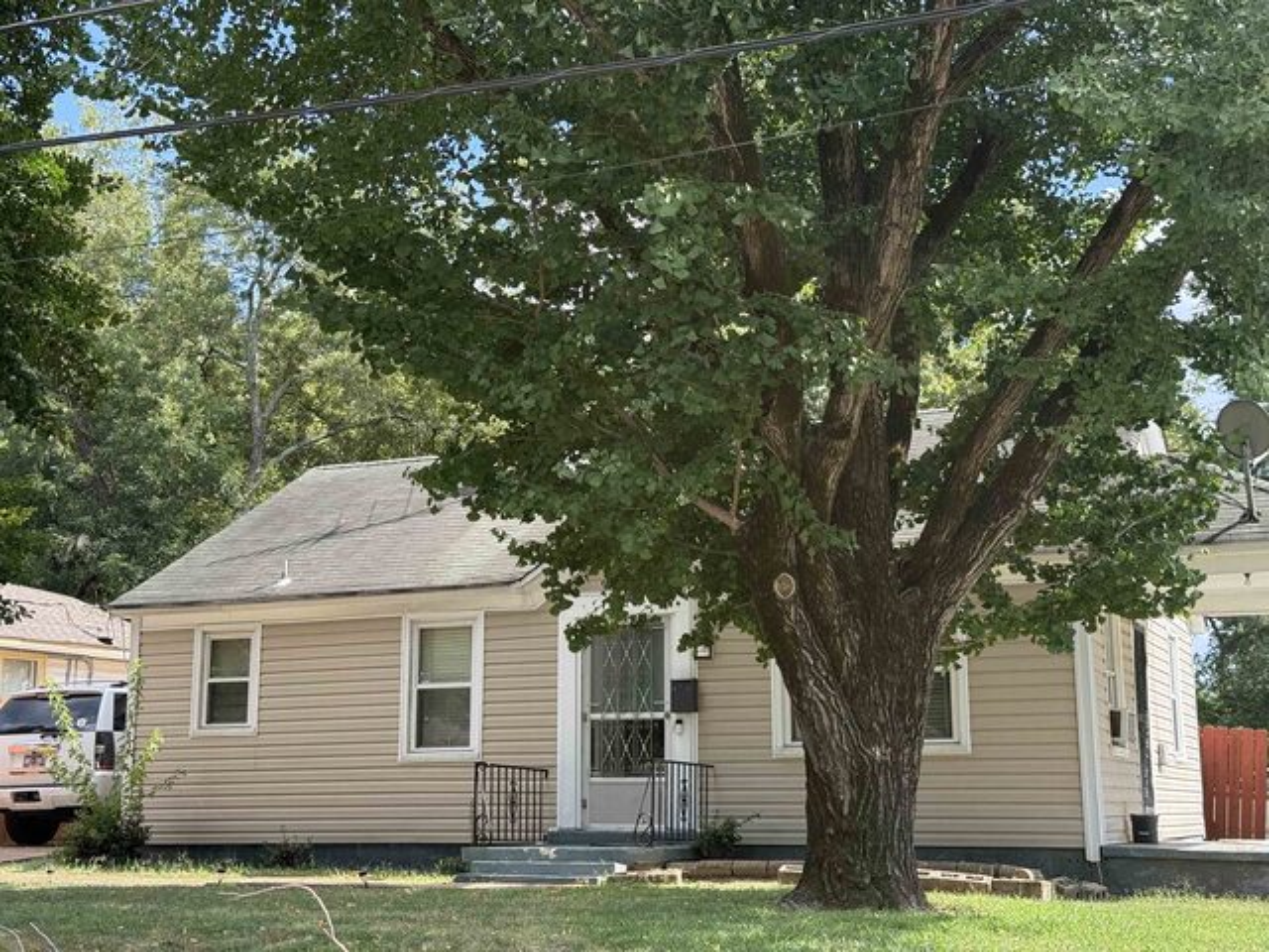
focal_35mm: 48
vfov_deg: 30.3
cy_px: 476
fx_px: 1760
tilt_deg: +10.1
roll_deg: -0.7
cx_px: 634
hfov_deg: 39.7
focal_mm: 6.76
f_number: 1.78
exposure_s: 1/794
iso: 80
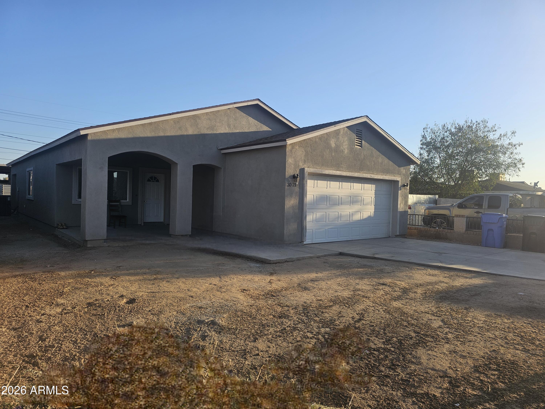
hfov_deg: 73.9
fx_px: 362
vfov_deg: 58.9
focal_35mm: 23
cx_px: 272
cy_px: 204
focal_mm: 6.3
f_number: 1.7
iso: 10
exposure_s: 1/400
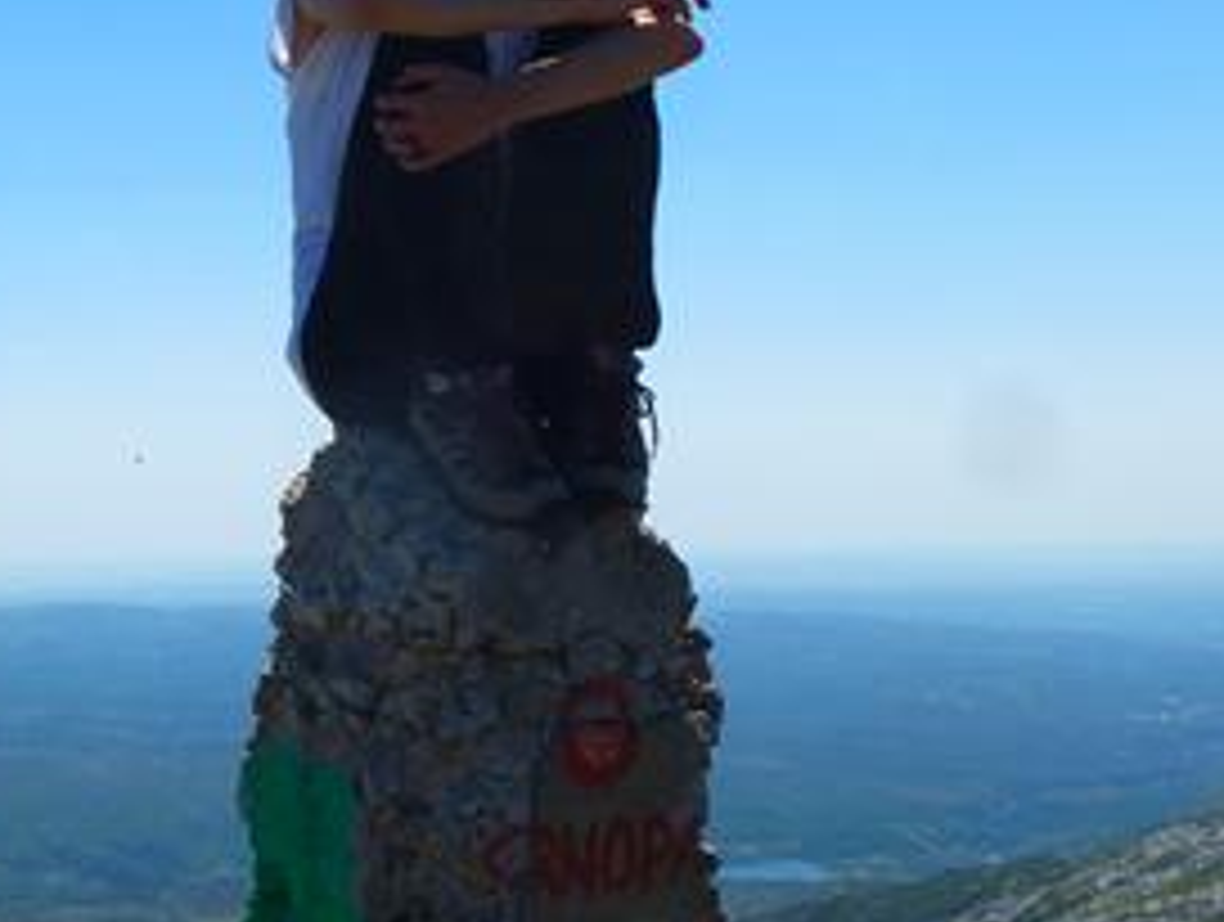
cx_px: 176
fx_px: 2161
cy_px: 571
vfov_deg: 24.0
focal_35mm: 61
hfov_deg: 30.5
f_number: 4
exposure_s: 1/1000
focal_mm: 5.4
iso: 100
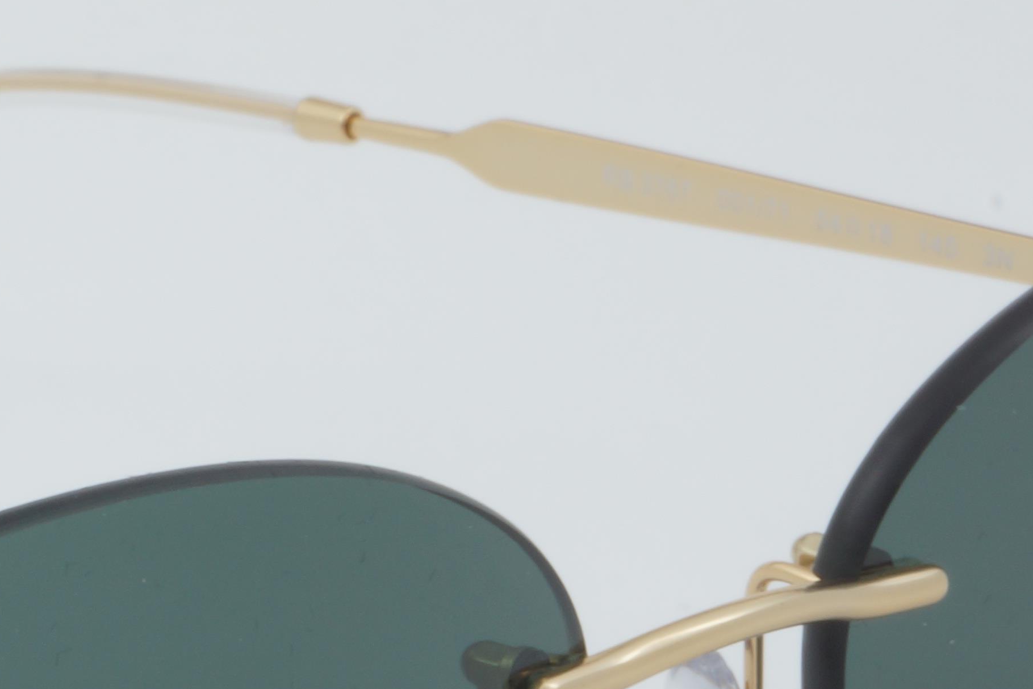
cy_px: 751
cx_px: -194
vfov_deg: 6.1
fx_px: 6389
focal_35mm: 223
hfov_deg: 9.1
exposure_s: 1/3
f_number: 32
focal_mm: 45
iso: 100
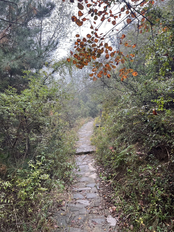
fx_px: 174
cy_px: 116
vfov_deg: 67.3
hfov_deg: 53.1
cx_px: 87
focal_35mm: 26
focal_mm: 5.7
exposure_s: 1/121
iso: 100
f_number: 1.5
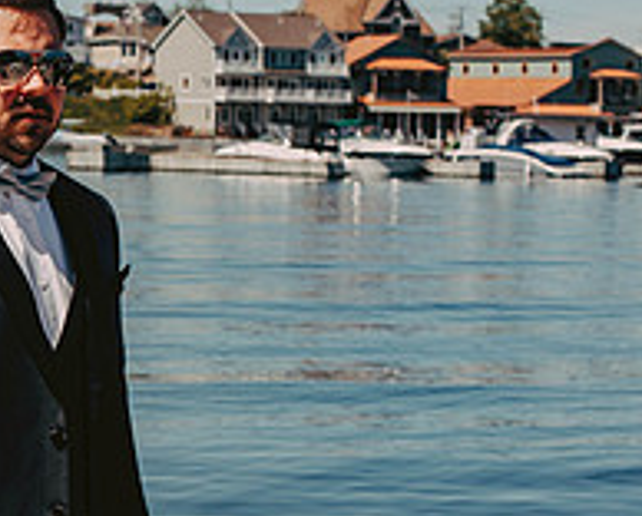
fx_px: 2665
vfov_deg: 11.1
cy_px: 296
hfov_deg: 13.4
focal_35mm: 140
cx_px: -116
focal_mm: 50
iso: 125
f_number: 5.6
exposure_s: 1/500
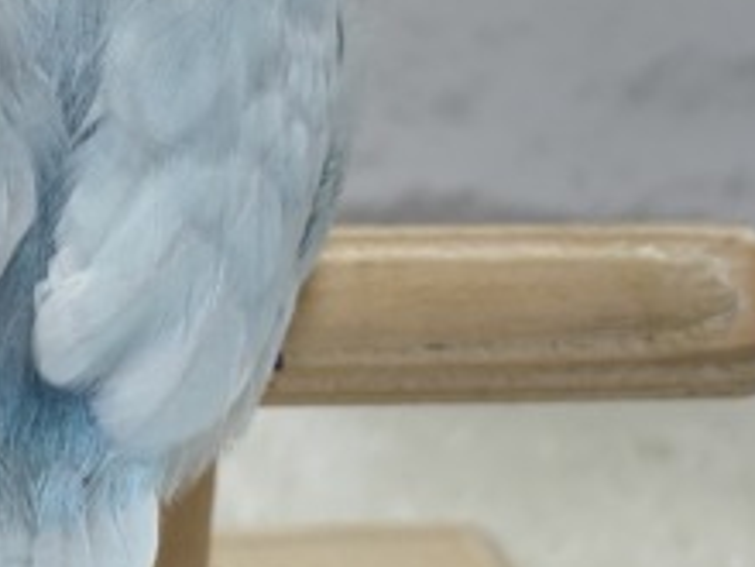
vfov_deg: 9.8
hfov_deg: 13.0
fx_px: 3293
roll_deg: -4.3
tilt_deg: -20.8
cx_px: 182
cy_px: 93
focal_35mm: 151
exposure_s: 1/100
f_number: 1.6
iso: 64
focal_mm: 5.96
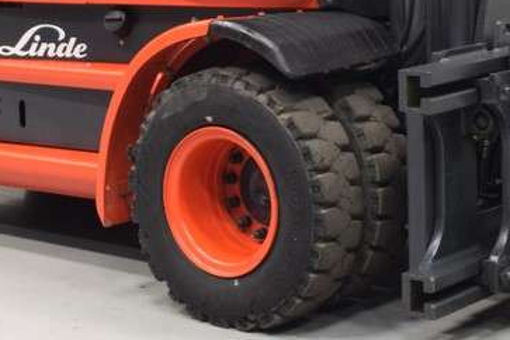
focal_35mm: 119
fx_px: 1686
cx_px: 341
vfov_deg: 11.1
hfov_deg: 17.2
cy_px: -176
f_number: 7.1
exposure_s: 1/15
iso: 800
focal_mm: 24
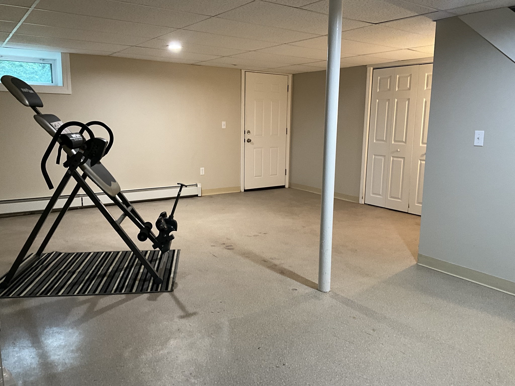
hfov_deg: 61.7
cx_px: 258
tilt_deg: -9.5
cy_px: 193
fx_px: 431
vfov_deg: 48.2
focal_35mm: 29
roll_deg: -0.5
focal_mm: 3
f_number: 1.8
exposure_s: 1/60
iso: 200
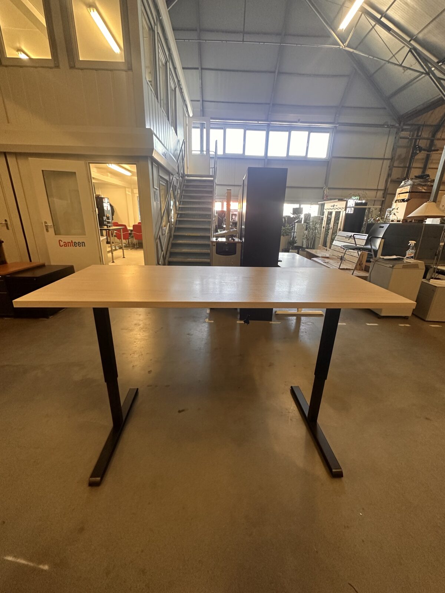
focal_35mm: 14
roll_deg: -0.9
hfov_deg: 85.7
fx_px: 240
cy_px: 296
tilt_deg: -17.9
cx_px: 222
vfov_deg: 102.1
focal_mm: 2.22
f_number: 2.2
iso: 250
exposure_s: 1/100
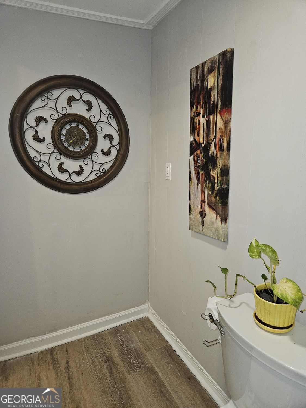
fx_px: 271
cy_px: 204
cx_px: 153
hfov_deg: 58.9
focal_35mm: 23
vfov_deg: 73.9
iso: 125
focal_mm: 5.4
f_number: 1.8
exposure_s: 1/60
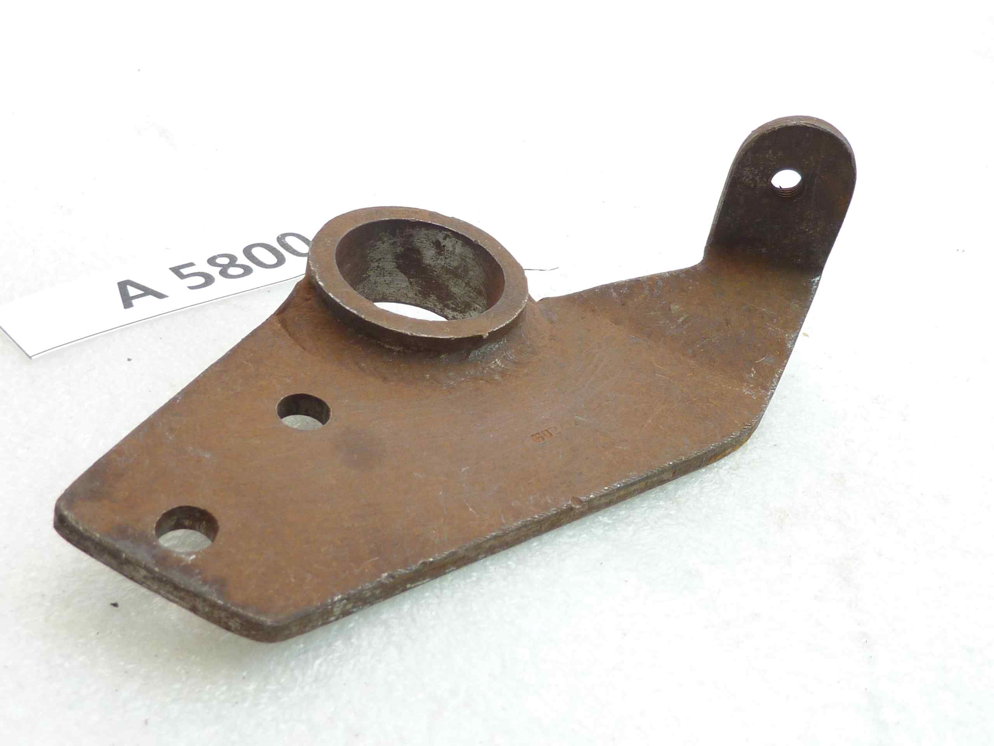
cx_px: 497
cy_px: 373
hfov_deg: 49.0
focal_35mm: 38
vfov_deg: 37.7
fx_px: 1091
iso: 80
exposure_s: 1/13
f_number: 3.3
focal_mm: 4.4
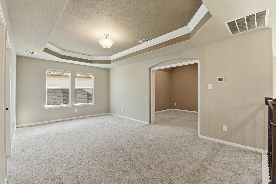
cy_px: 92
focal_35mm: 15
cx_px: 138
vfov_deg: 77.3
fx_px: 115
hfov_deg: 100.4
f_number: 8
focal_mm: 15
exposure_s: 1/80
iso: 250
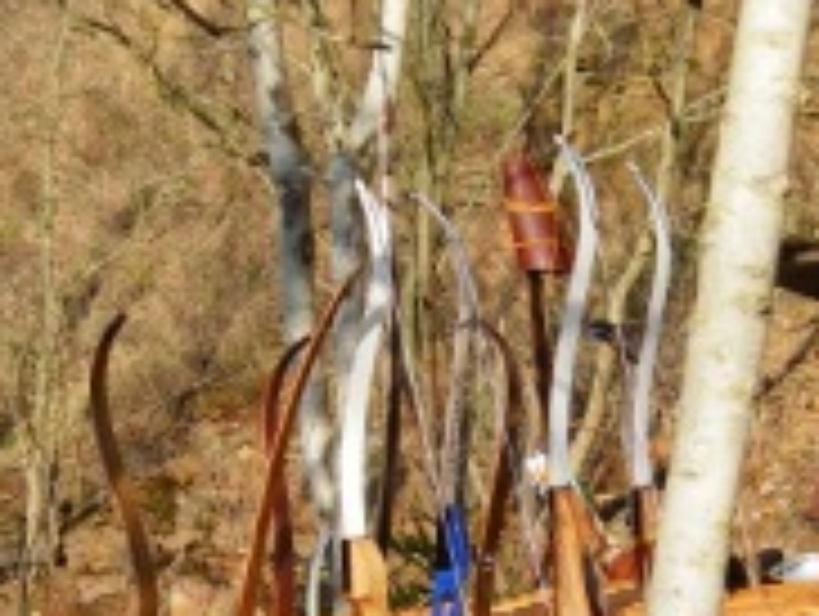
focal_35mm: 155
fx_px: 3672
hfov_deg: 12.7
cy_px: 679
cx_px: 594
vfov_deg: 9.5
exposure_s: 1/250
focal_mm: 10.5
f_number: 3.7
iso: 64
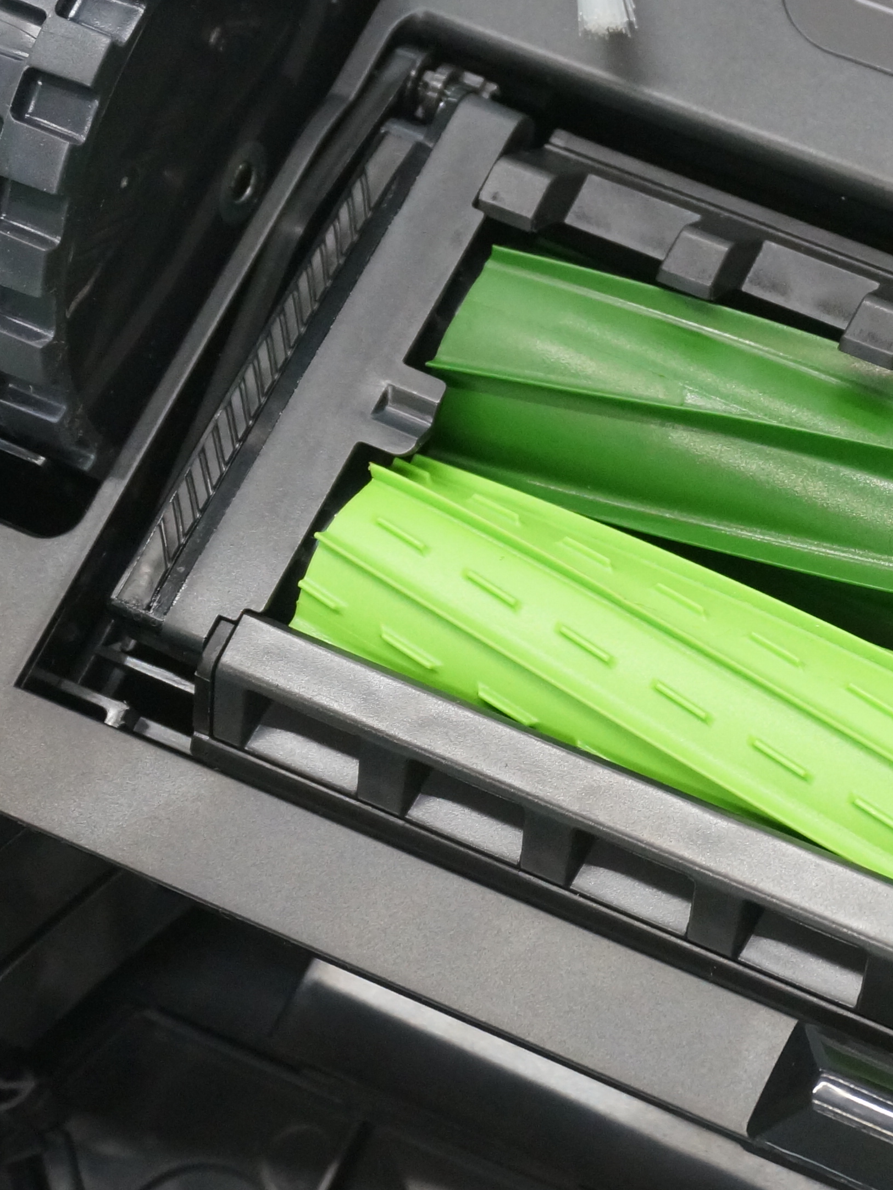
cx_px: 997
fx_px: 3370
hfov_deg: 14.7
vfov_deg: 20.0
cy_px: 703
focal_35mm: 98
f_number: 5.6
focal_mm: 30
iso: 1600
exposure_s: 1/100
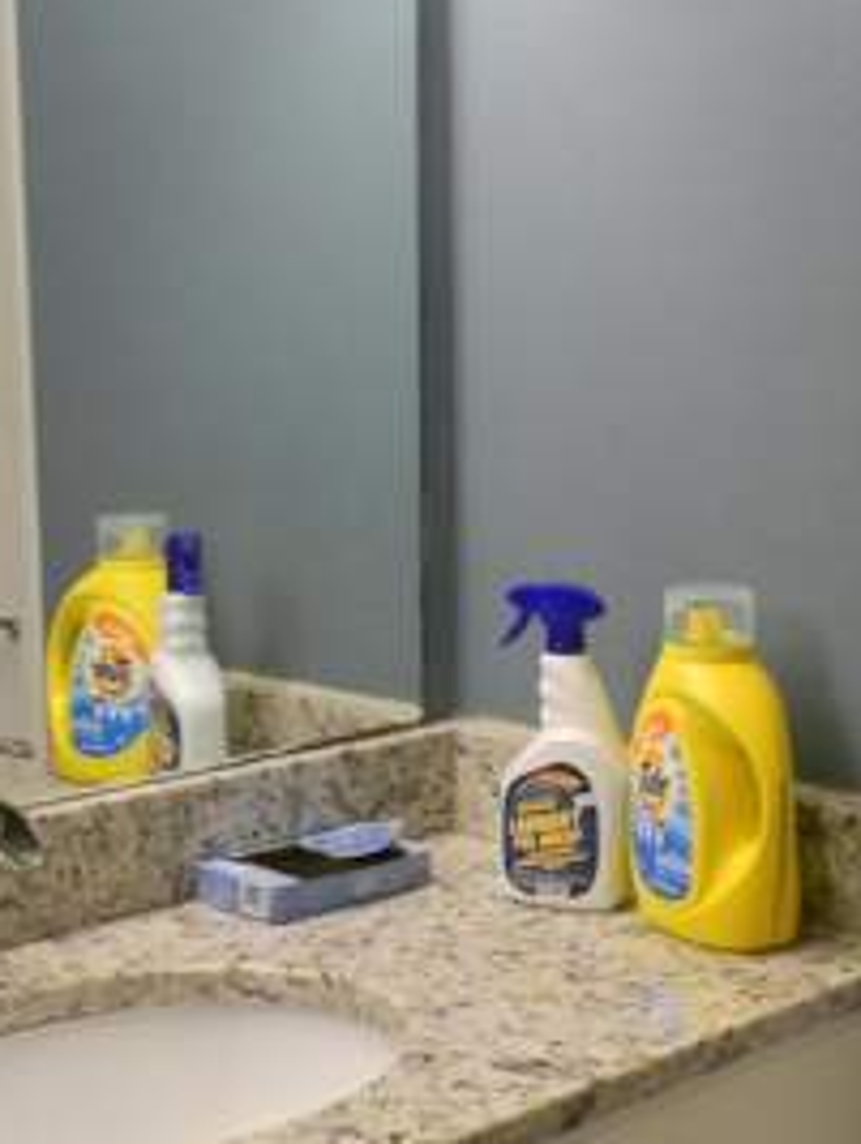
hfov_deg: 21.9
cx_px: 595
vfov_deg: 28.9
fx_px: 2217
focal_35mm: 67
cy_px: 664
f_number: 3.5
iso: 165
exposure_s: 1/30
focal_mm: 5
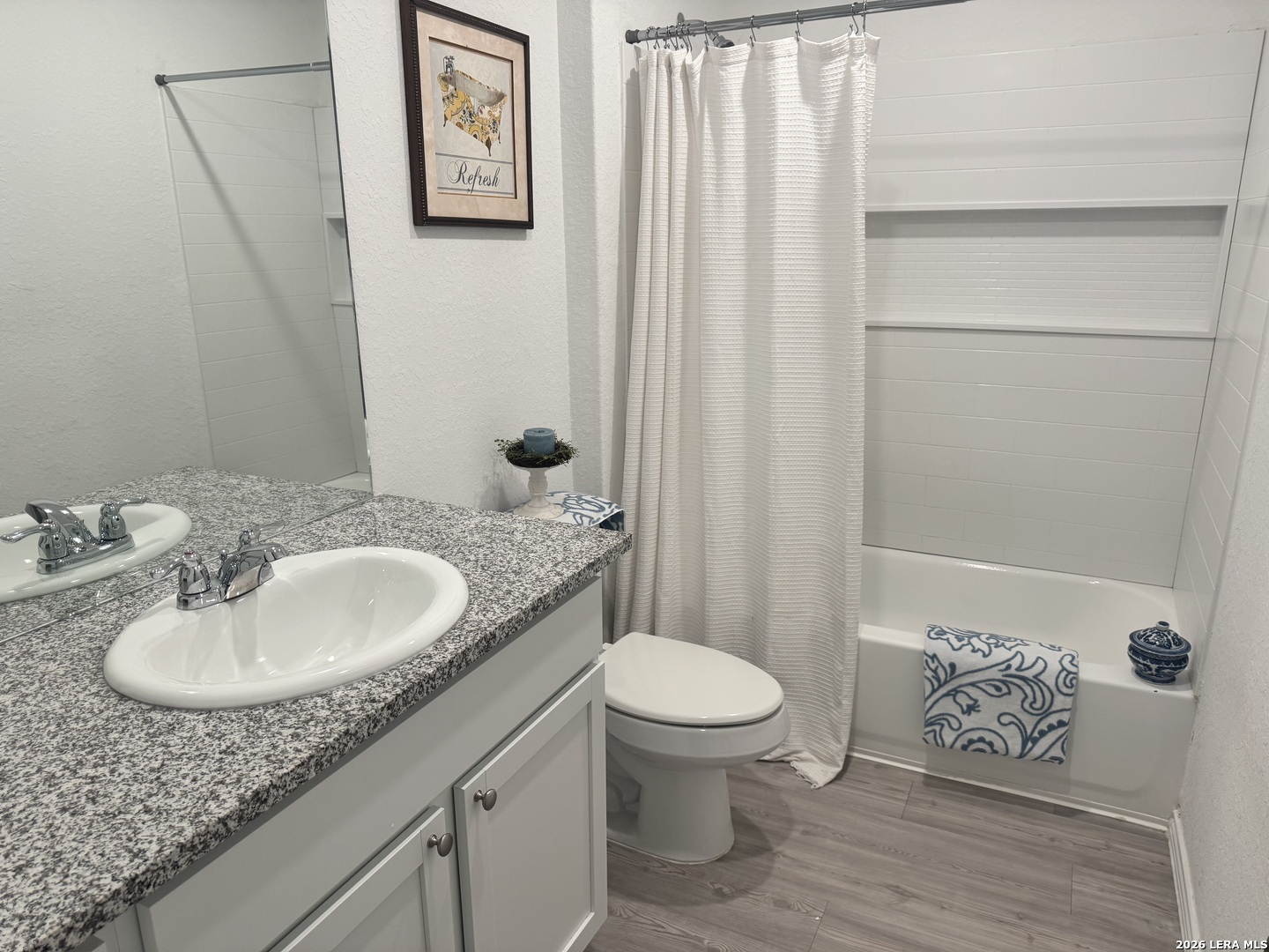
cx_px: 634
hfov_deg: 71.6
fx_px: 880
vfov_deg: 56.8
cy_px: 476
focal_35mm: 24
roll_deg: +0.6
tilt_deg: -16.8
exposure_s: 1/120
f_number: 1.78
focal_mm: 6.76
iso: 100
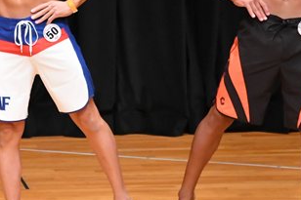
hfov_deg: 3.0
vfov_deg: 2.0
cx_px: -44
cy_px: 43
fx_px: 5682
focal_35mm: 680
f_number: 5.6
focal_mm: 180
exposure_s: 1/400
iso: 5000
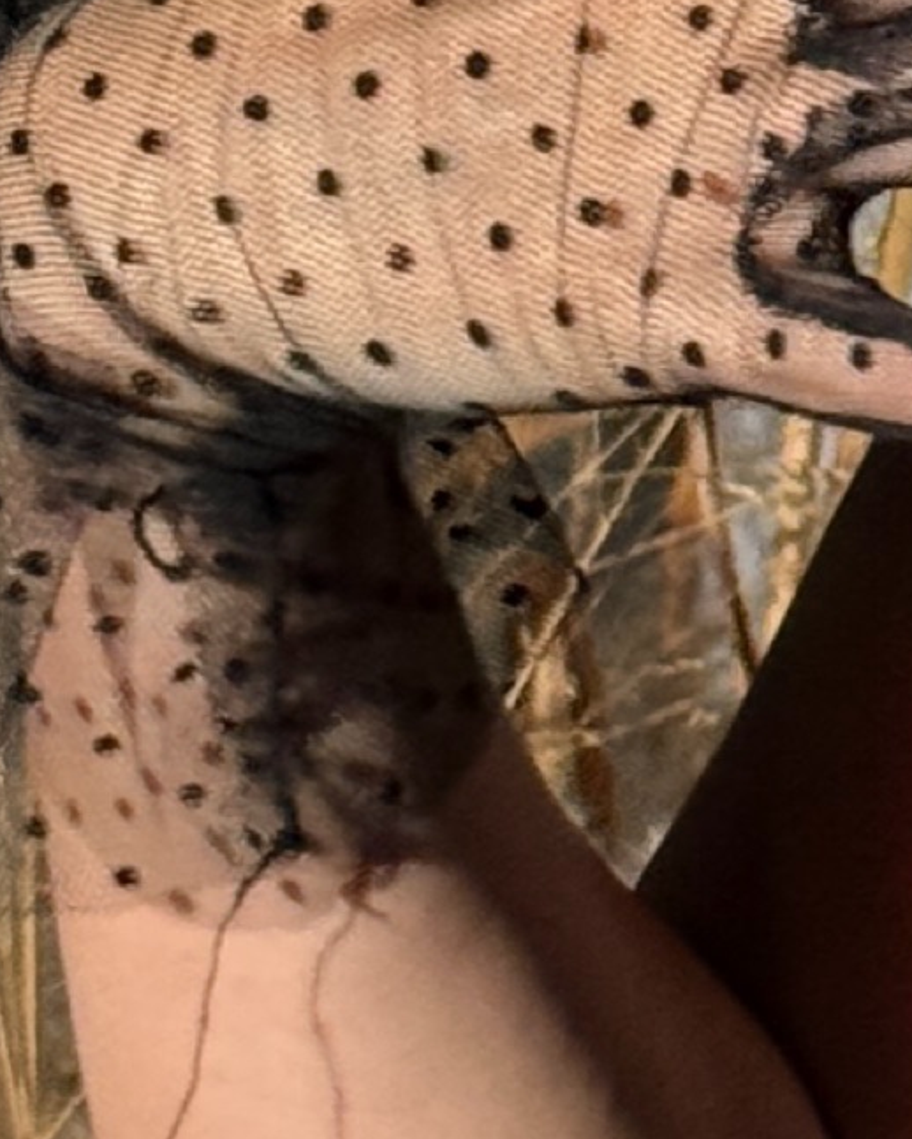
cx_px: 2218
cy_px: 187
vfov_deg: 6.6
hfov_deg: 5.1
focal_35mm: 292
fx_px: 9847
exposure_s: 1/50
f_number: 1.78
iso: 200
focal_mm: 6.76
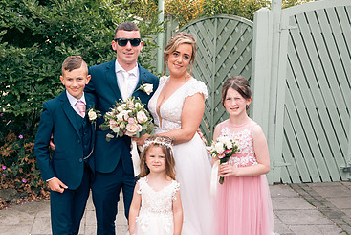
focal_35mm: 60
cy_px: 156
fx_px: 585
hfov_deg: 33.3
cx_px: 151
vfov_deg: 22.6
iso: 100
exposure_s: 1/100
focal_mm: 38
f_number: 5.6
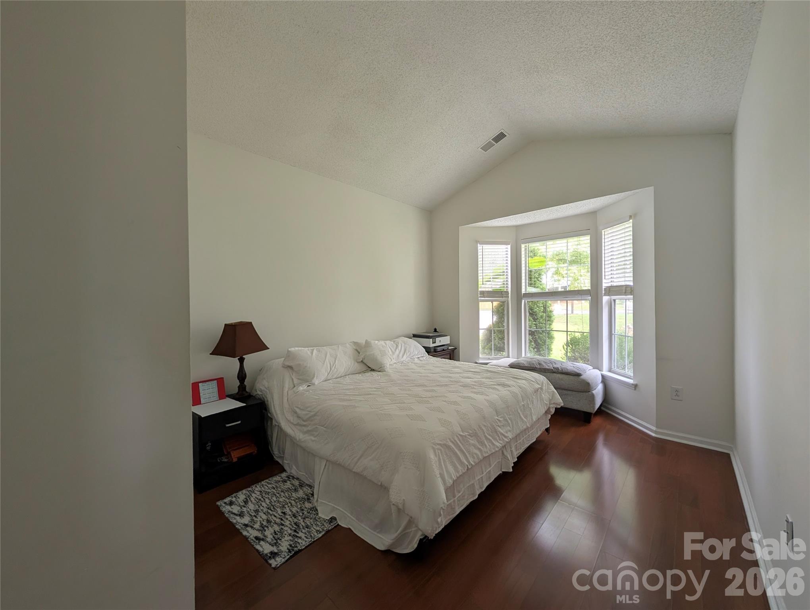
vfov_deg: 94.6
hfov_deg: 110.5
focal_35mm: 12
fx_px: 281
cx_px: 405
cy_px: 305
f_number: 1.7
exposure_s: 1/48.5
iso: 52
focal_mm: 2.02
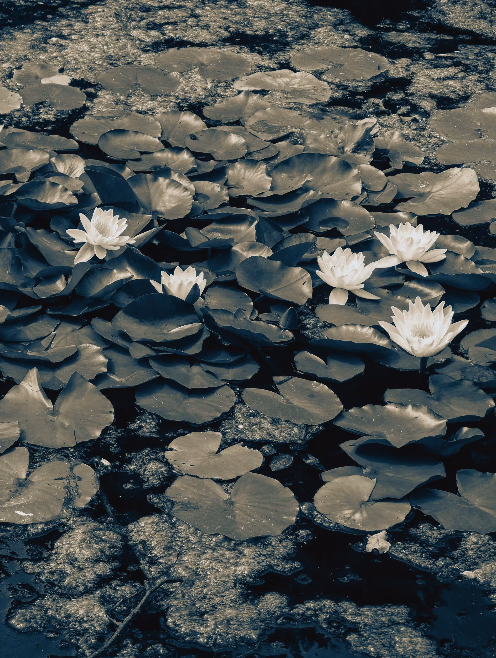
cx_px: 248
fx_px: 2020
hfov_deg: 14.0
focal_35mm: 106
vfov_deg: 18.5
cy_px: 329
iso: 34
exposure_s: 1/500
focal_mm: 19
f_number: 3.5
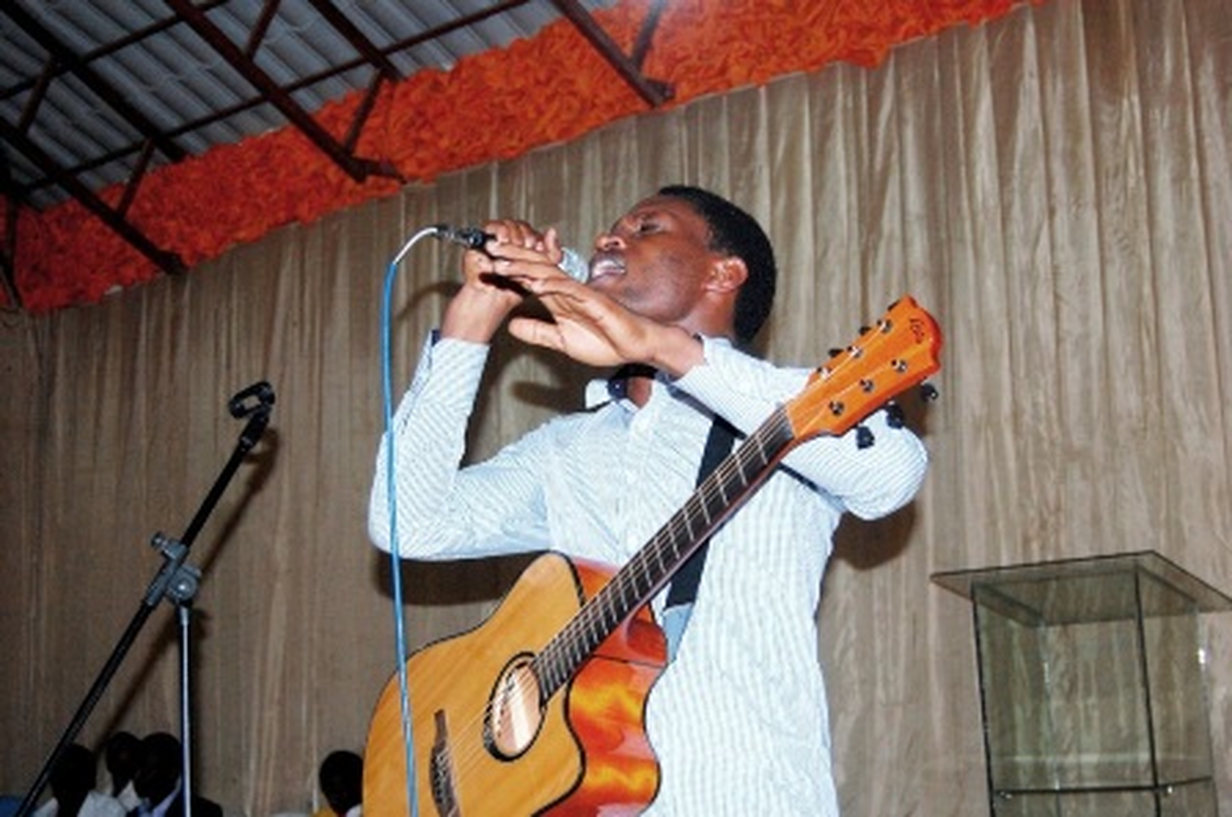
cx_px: 616
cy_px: 408
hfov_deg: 33.5
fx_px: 2050
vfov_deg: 22.5
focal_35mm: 60
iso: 400
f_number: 5
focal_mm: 40
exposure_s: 1/60
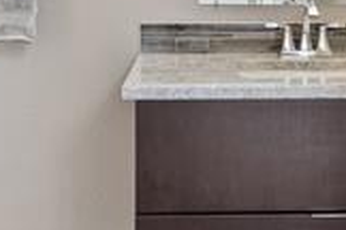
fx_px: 605
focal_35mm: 63
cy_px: -23
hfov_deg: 31.8
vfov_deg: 20.5
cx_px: 209
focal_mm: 16
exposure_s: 1/1.25
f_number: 6.3
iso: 250
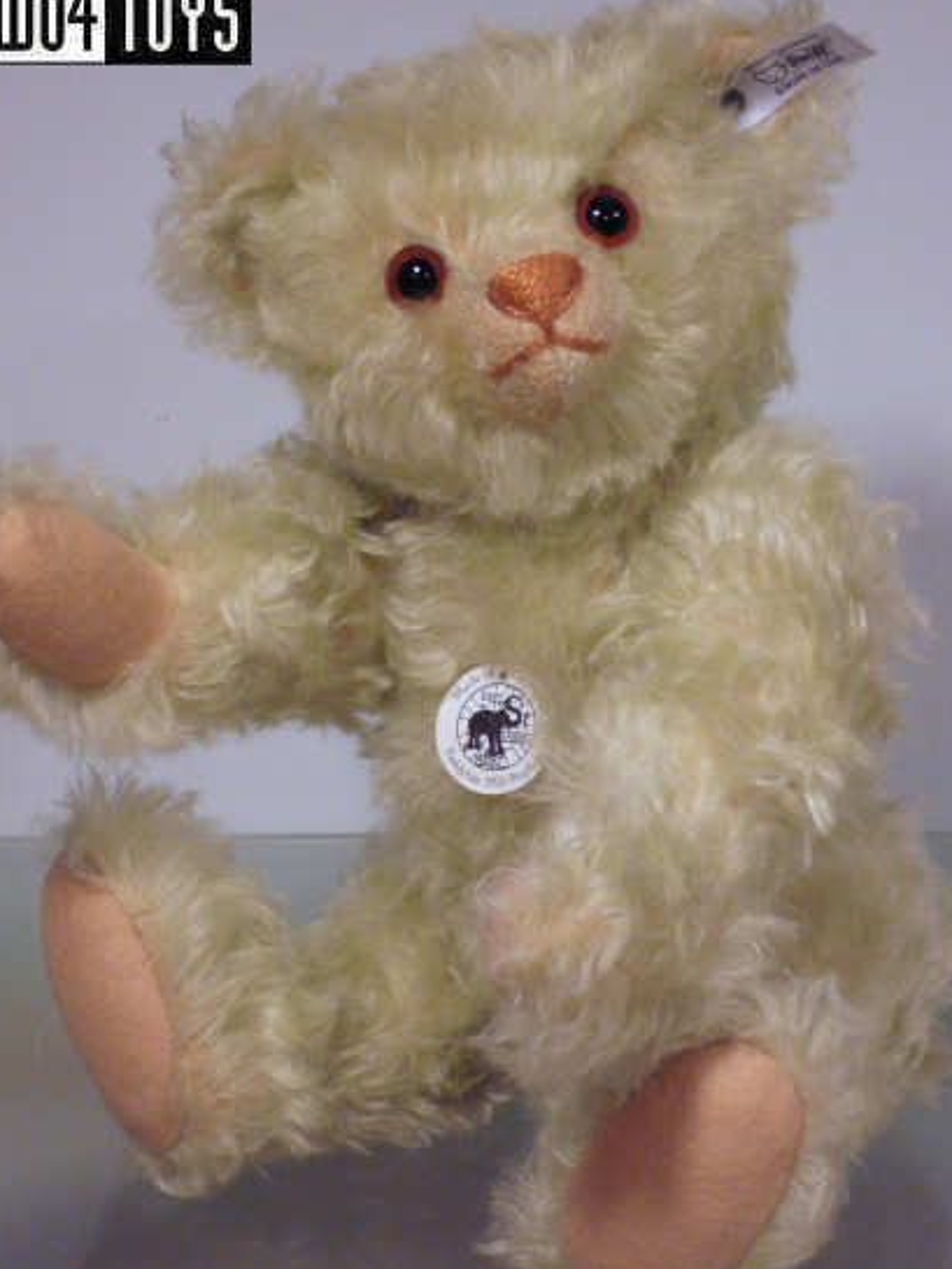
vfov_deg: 17.1
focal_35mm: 115
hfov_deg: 12.9
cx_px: 455
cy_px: 633
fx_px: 4215
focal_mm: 16.8
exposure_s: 1/13
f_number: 5.6
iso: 200
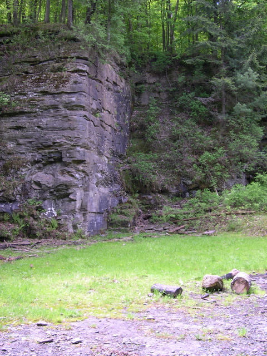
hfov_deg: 37.7
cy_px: 178
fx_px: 391
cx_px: 134
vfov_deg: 49.0
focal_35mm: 38
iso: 100
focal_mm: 8
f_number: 2.8
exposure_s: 1/64.3
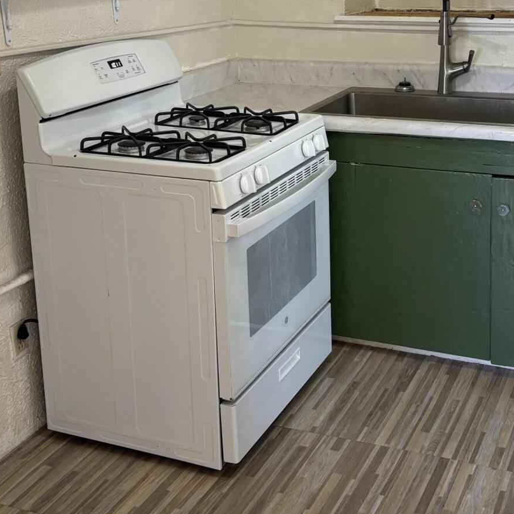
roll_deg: +2.9
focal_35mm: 52
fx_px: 874
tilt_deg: -13.0
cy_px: 136
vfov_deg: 32.2
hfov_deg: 32.6
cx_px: 336
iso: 80
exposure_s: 1/60
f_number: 1.6
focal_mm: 5.96
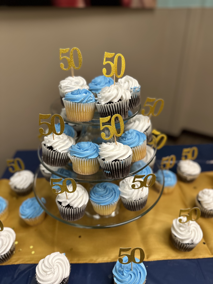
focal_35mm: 24
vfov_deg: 71.6
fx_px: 197
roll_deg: +2.1
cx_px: 106
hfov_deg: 56.8
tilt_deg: -31.9
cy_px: 142
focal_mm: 6.86
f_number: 1.78
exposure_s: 1/120
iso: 200
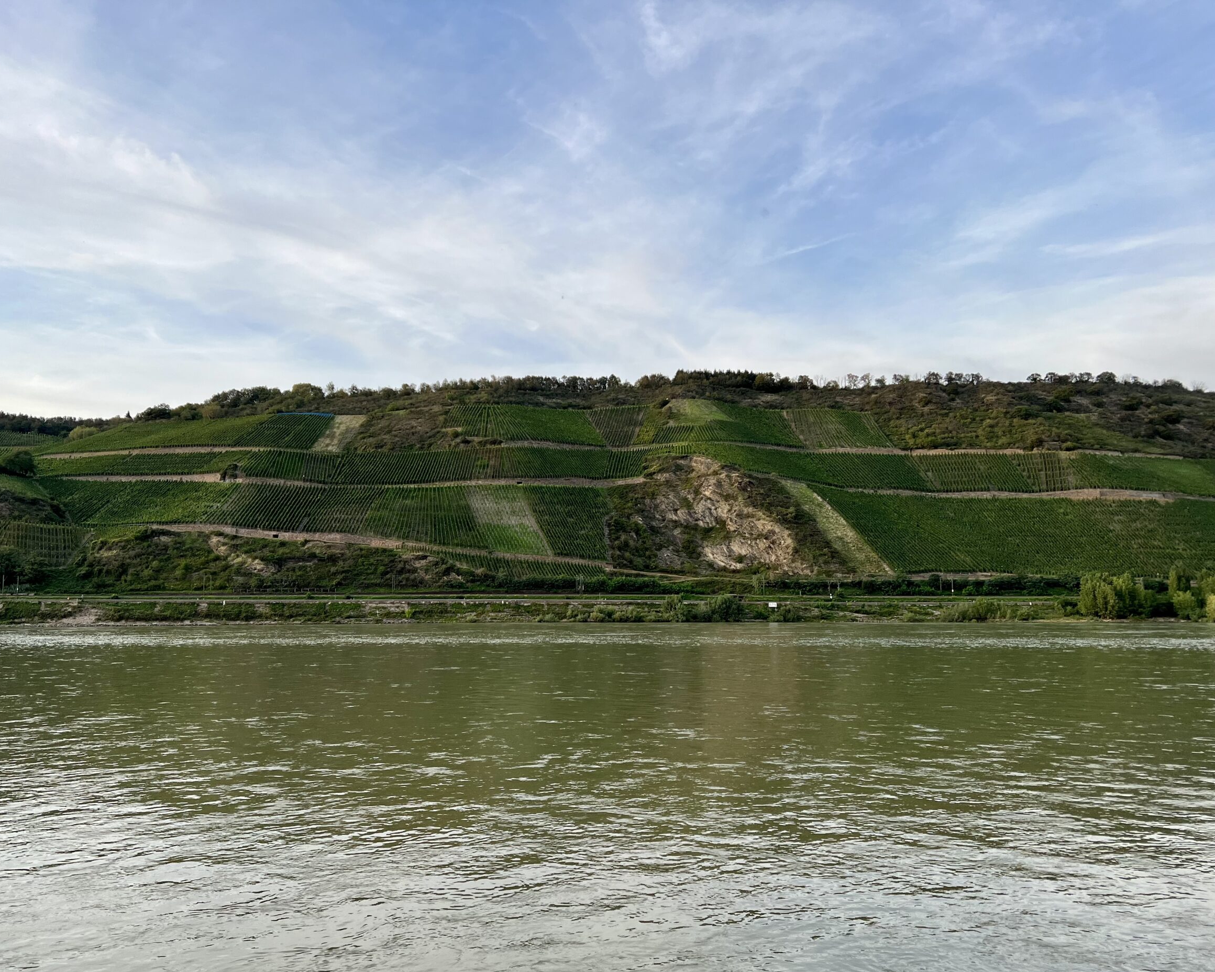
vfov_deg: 51.5
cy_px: 502
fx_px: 1007
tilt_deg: +5.8
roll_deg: +1.4
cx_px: 545
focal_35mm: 28
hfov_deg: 62.1
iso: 50
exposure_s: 1/561
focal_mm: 5.7
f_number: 1.5
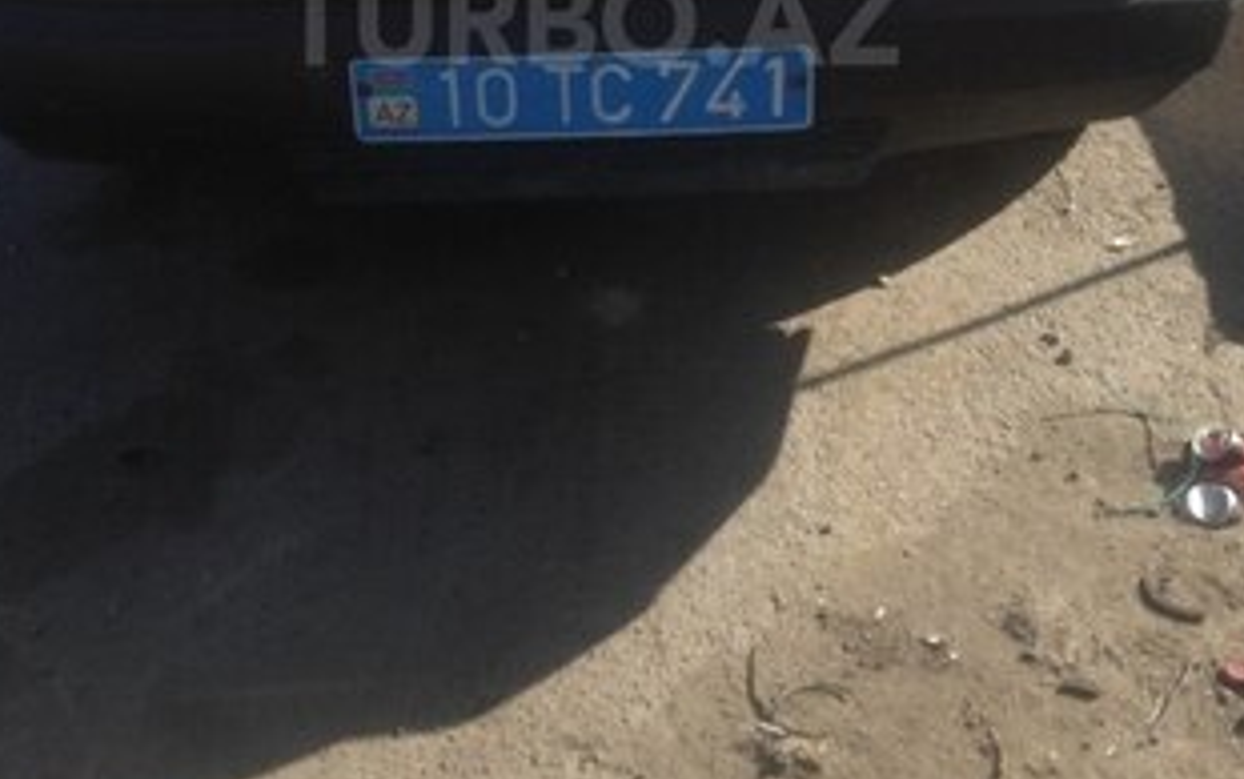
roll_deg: -2.7
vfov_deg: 22.4
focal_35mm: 56
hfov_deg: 36.3
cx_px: 590
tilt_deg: -24.9
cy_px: 20
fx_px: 1899
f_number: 2.4
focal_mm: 4.12
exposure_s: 1/704
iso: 50
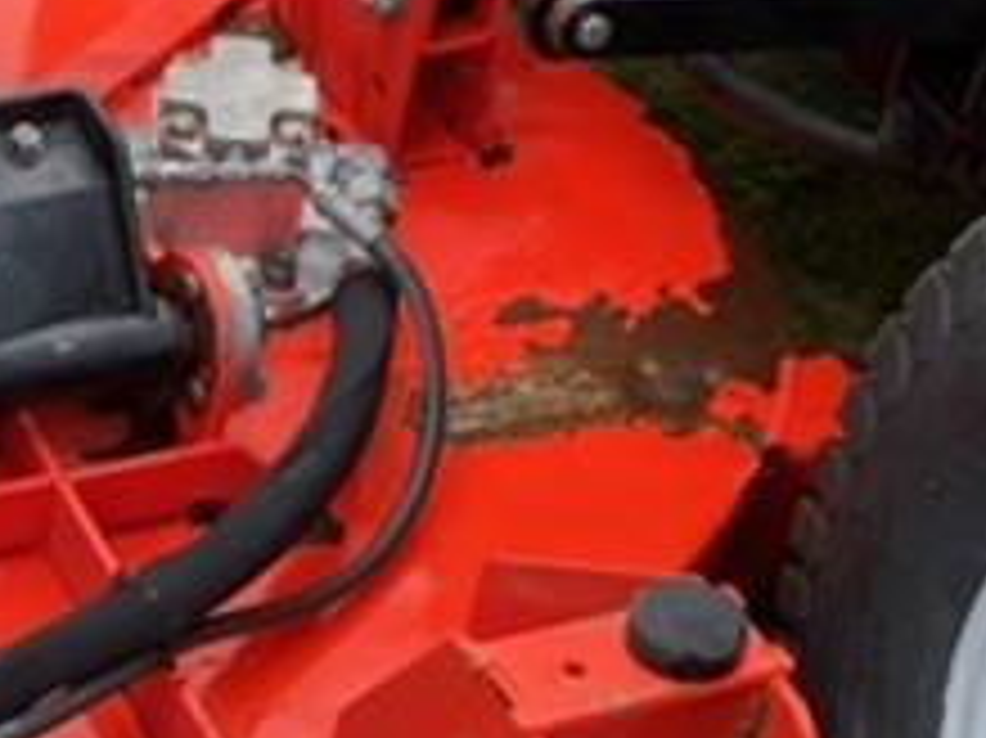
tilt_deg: -50.0
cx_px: -203
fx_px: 2704
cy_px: 702
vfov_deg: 15.3
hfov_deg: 19.4
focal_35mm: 95
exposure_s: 1/377
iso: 32
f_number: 1.8
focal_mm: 4.25
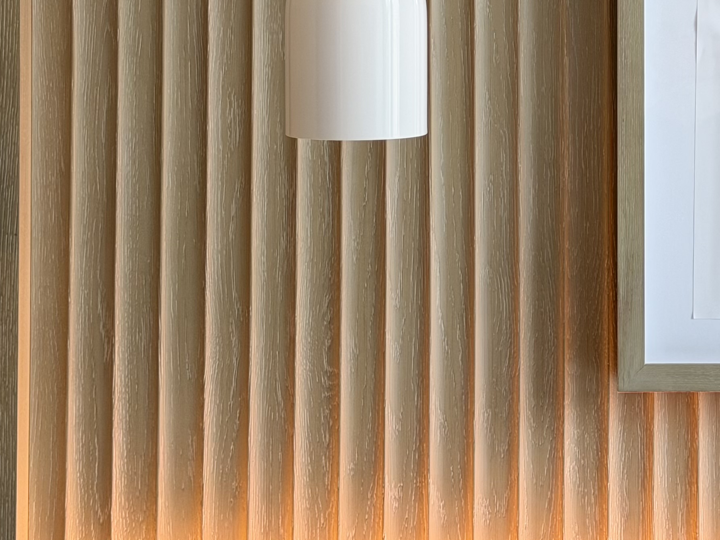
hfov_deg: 17.9
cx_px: 644
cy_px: 21
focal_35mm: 108
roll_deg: +0.4
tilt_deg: +0.0
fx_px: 2246
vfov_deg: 13.5
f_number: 1.78
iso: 80
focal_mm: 6.76
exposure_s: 1/60
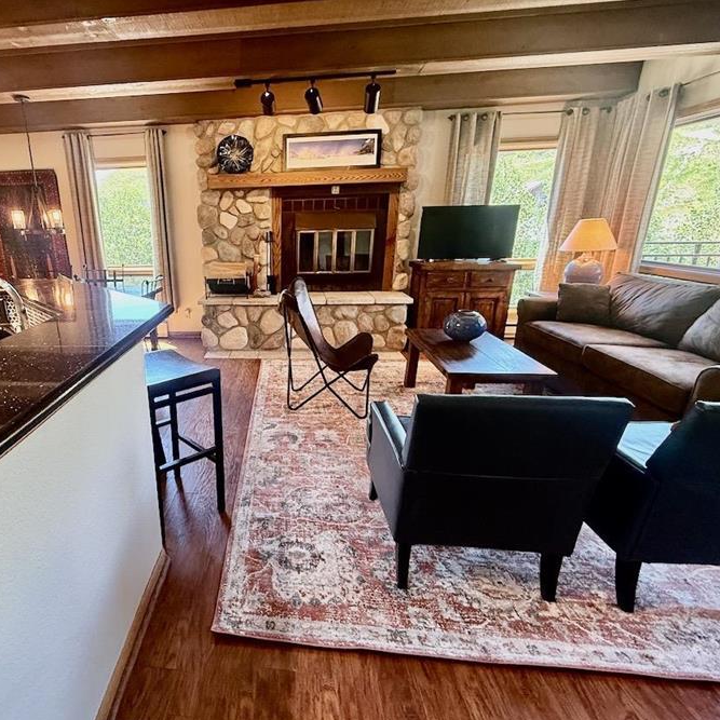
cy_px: 362
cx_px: 236
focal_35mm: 19
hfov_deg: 75.1
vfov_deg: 77.7
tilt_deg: -17.0
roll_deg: +1.9
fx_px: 447
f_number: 2.2
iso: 400
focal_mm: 2.22
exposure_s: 1/60
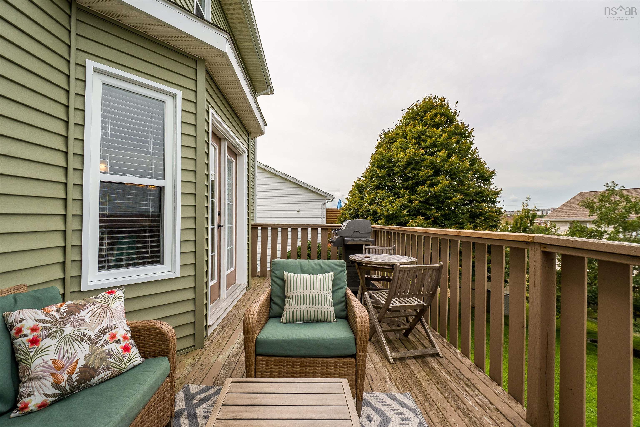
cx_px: 320
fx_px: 267
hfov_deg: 100.4
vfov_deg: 77.3
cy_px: 214
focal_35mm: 15
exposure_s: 1/2000
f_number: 5.6
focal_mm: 10
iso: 400
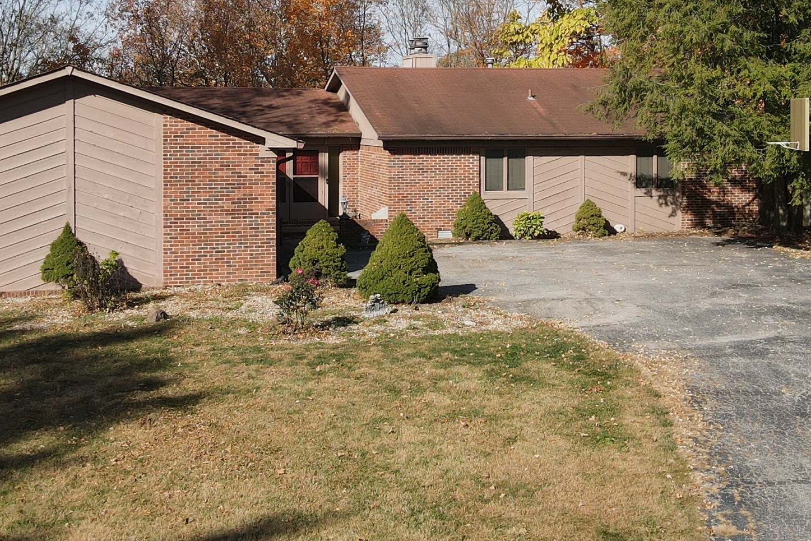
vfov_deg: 25.3
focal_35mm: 53
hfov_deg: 37.5
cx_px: 437
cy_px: 147
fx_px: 1194
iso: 100
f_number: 2.8
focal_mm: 4.5
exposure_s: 1/640
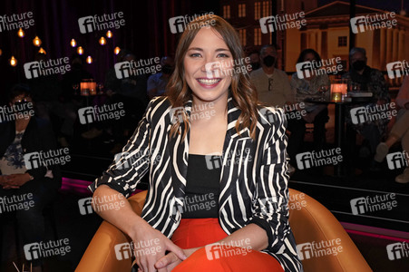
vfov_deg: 35.9
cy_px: 136
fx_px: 420
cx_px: 204
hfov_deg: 51.9
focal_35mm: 37
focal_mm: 37
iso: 1600
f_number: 6.3
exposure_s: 1/160
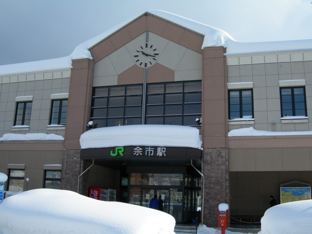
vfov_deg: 36.0
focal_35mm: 40
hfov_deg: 46.8
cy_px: 113
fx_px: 361
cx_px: 160
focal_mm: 7.8
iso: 50
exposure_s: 1/536
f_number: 4.8
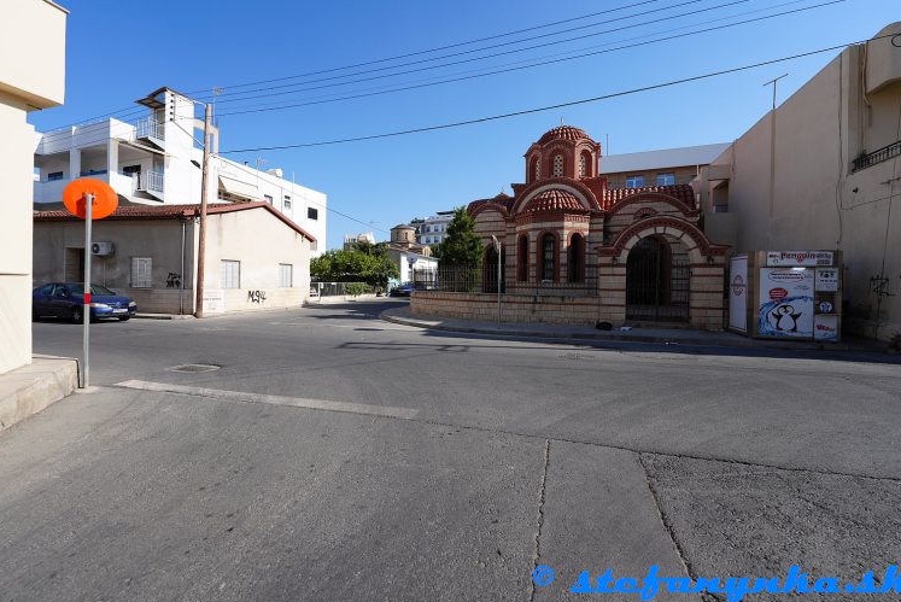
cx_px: 429
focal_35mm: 15
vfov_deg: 77.3
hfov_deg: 100.3
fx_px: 376
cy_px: 283
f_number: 4
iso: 100
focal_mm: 14
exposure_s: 1/1000
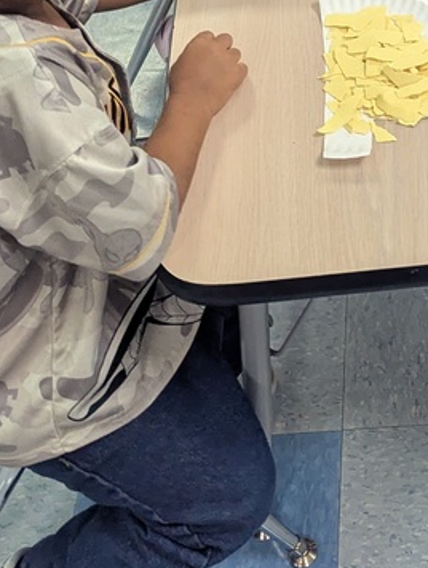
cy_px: -75
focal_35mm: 69
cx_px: 469
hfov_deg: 20.4
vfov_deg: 25.8
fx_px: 1135
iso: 887
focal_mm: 6.81
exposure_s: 1/403
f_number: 1.85
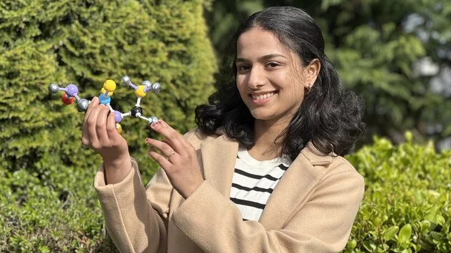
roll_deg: -0.6
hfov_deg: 25.0
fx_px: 1016
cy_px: 115
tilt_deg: -2.8
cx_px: 223
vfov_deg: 14.2
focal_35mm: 85
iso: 32
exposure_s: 1/494
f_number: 2.8
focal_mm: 9
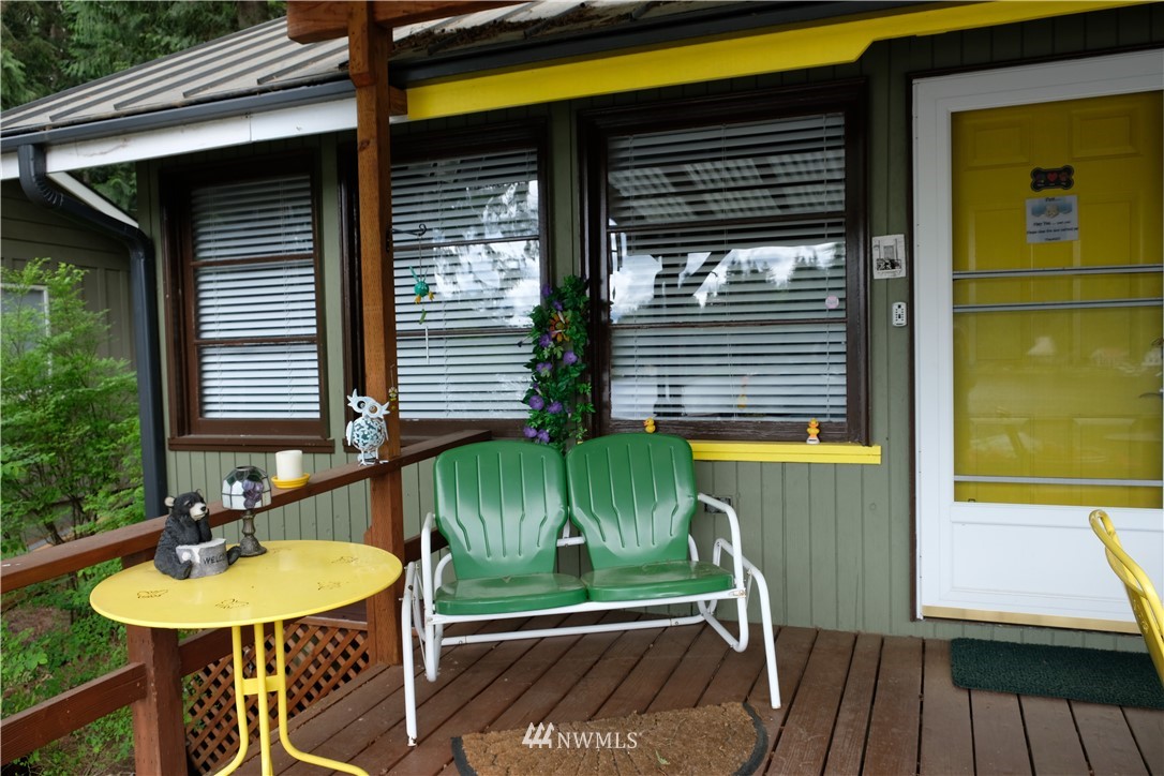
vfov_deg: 47.9
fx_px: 873
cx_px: 582
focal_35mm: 27
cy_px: 388
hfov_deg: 67.4
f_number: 5.6
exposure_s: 1/140
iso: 400
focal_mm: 18
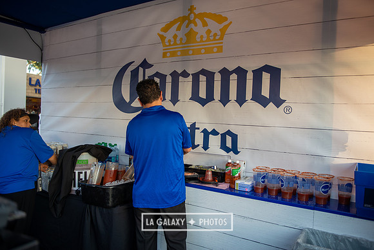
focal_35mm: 29
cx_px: 187
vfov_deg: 45.0
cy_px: 125
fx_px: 301
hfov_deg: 63.6
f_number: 2.8
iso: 125
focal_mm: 29
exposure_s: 1/160
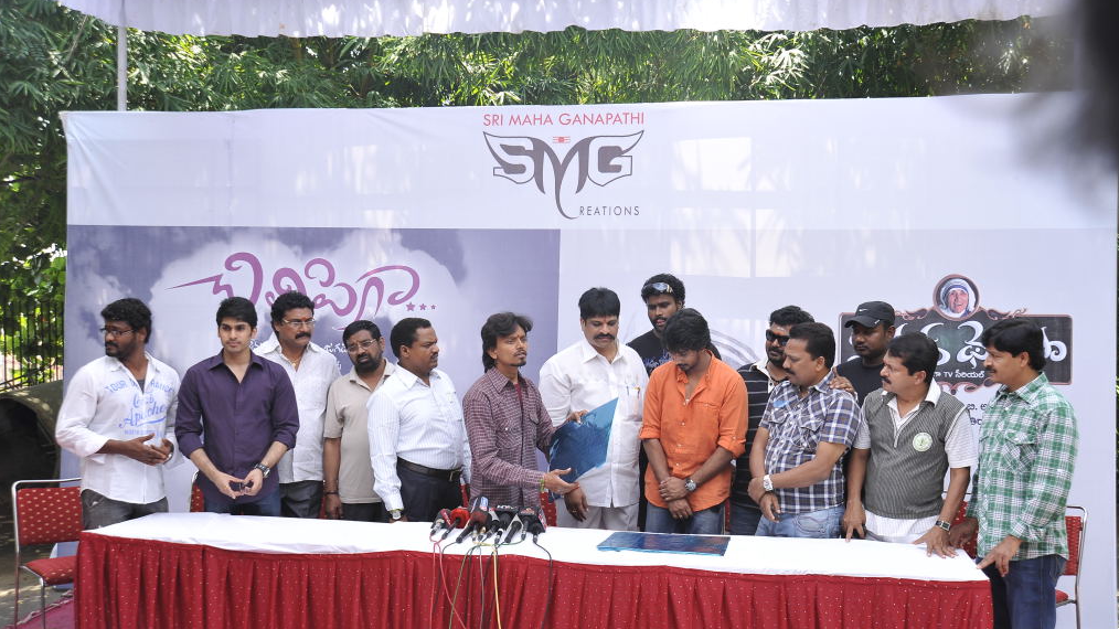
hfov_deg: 54.0
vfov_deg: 31.9
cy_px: 370
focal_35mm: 37
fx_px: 1098
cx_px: 562
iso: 250
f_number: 5.6
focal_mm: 35
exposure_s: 1/160
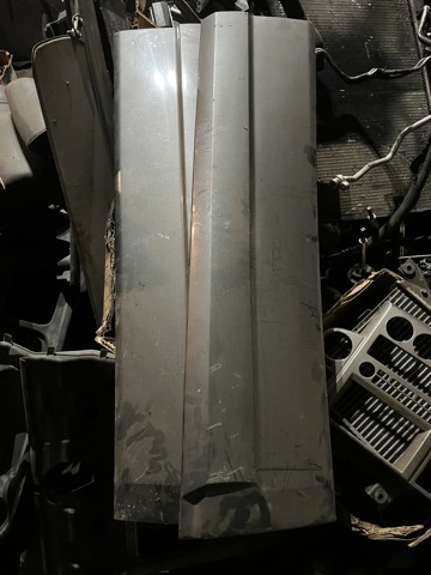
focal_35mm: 26
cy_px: 288
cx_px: 216
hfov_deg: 53.1
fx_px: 432
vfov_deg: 67.3
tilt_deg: -56.9
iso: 500
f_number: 1.6
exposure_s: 1/25
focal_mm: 5.1
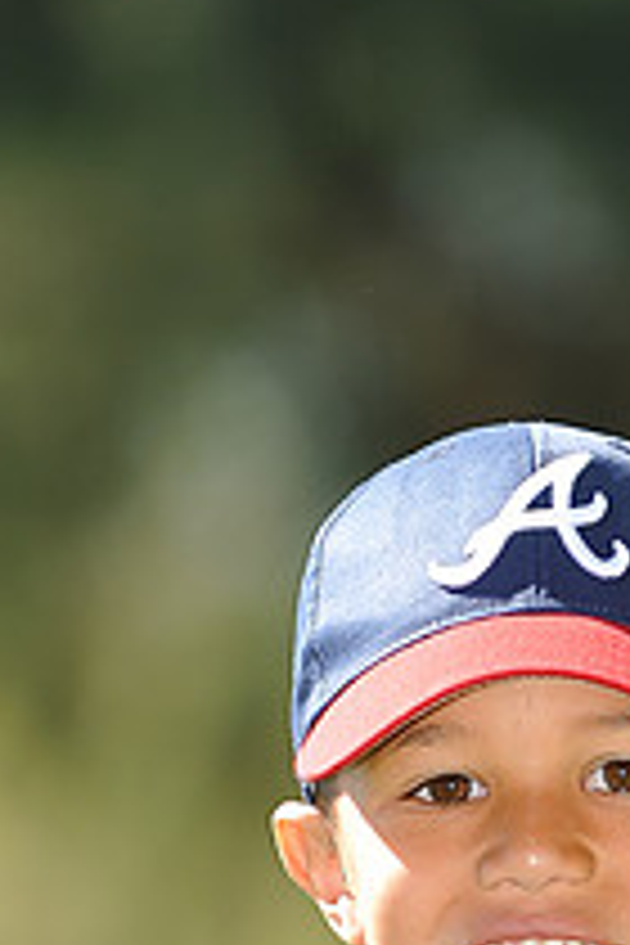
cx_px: 522
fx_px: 14515
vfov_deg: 3.7
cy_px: 1130
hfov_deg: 2.5
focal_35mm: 553
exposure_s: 1/500
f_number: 4.5
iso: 200
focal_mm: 200
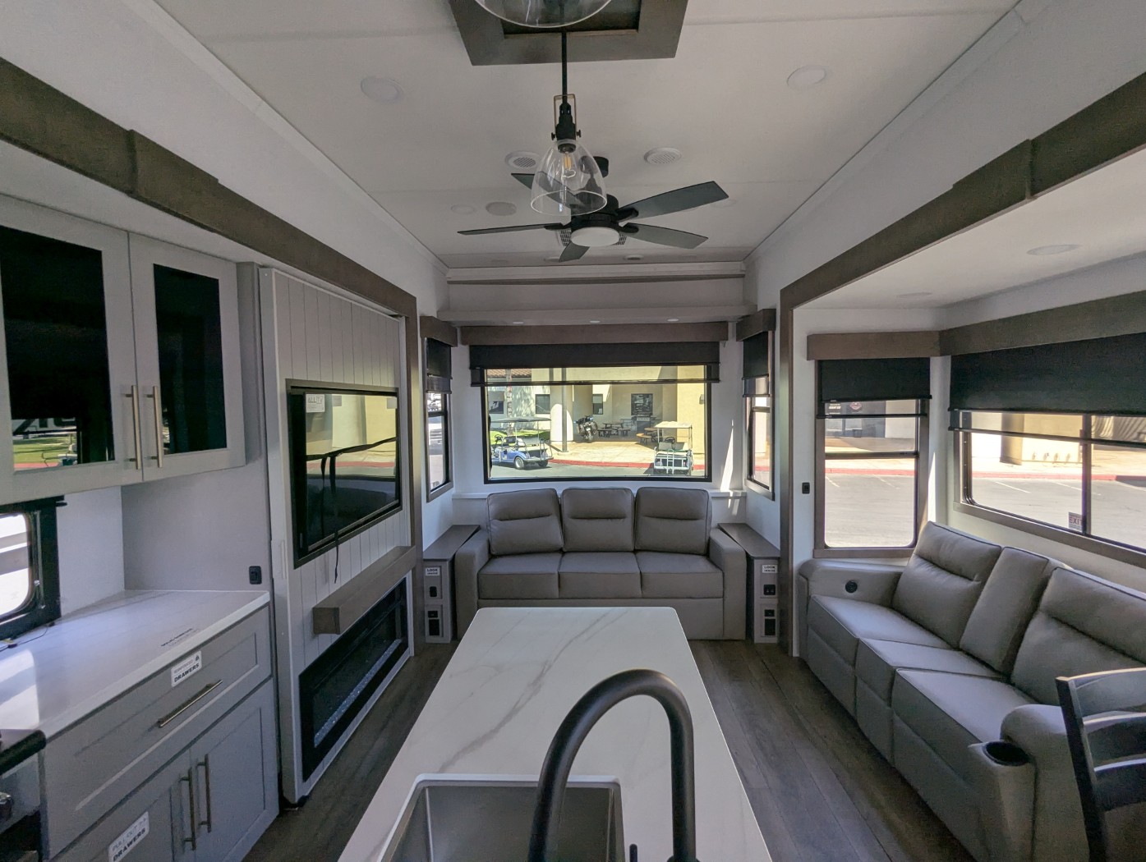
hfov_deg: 94.4
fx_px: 530
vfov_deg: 78.2
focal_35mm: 16
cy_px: 431
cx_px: 573
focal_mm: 2.35
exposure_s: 1/122
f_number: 2.2
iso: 91
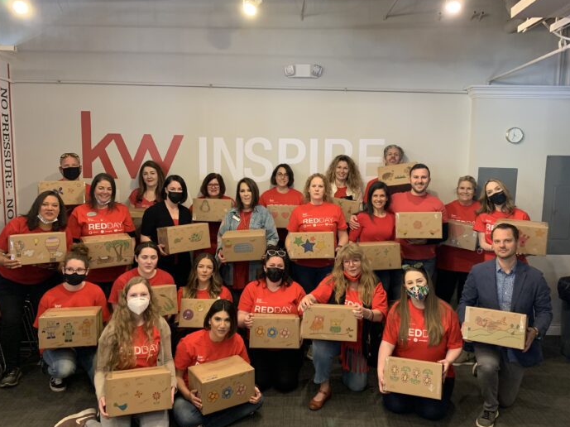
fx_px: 477
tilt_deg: -7.2
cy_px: 220
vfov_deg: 48.2
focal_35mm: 29
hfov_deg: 61.7
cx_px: 295
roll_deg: -1.0
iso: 320
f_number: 1.8
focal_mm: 4.25
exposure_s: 1/40
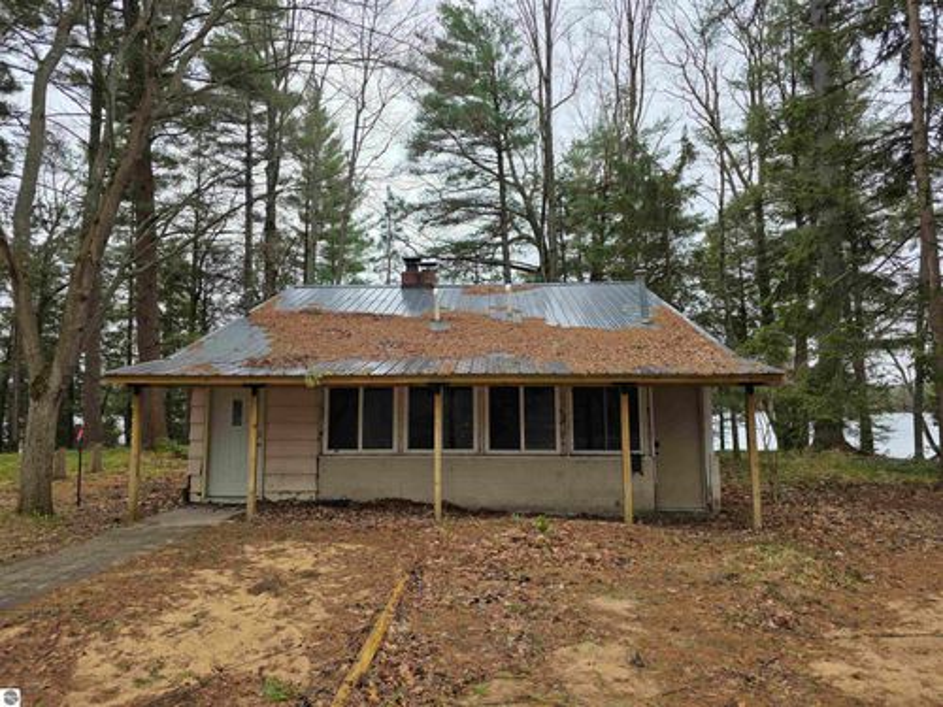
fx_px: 627
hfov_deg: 73.9
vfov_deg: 58.9
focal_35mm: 23
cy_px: 354
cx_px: 472
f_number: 1.7
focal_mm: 6.3
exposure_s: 1/2359
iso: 80
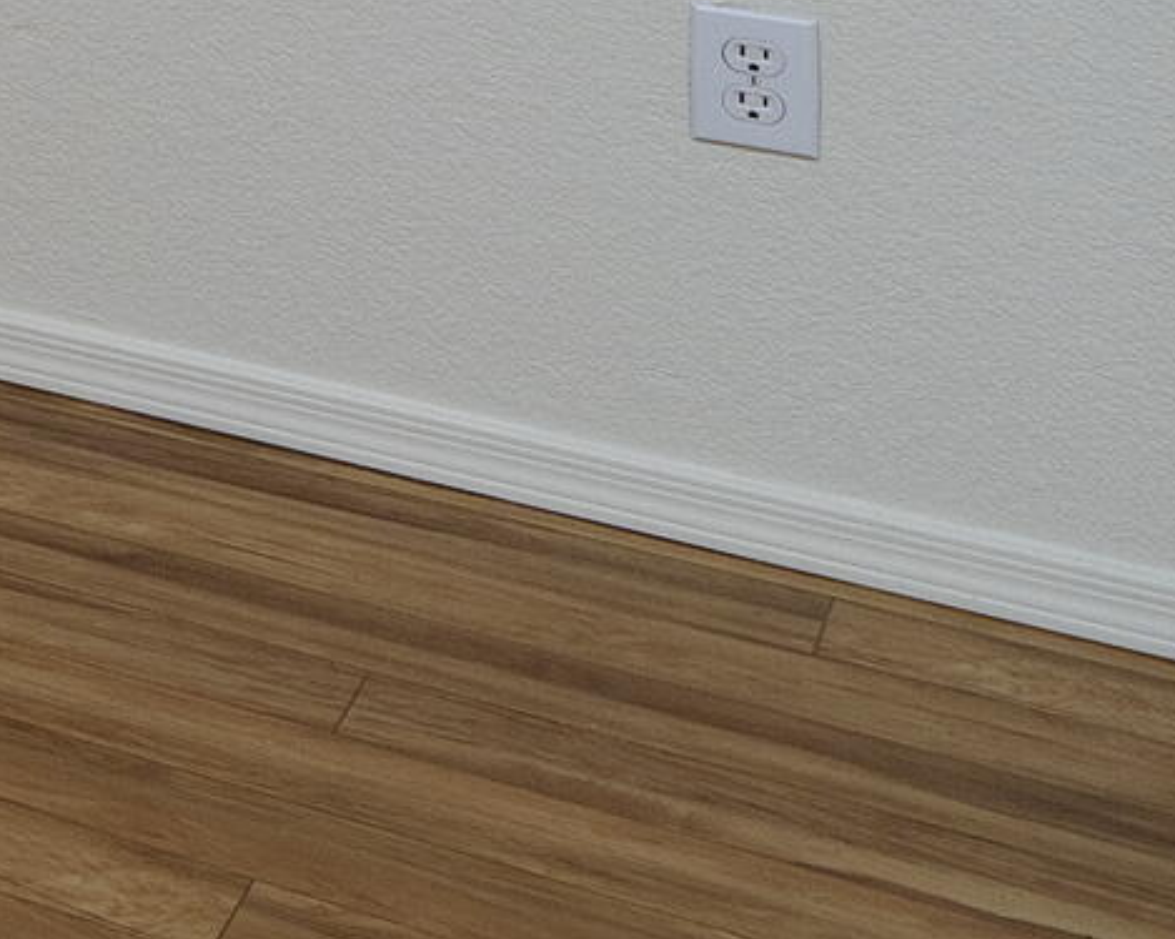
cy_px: -909
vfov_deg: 15.0
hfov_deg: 11.8
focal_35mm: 84
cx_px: -2275
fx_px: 2921
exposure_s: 1/80
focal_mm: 15
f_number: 7.1
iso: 200
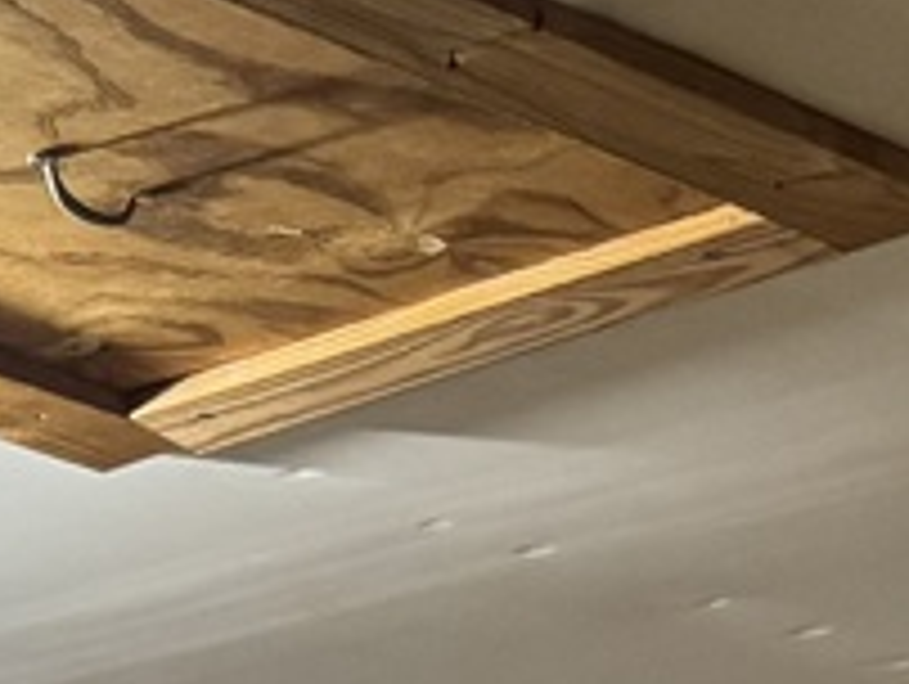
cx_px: -837
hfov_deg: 10.7
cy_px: 2259
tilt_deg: -5.4
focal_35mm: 171
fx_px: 4496
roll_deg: -0.2
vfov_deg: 7.4
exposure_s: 1/40
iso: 640
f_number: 1.78
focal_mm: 6.76
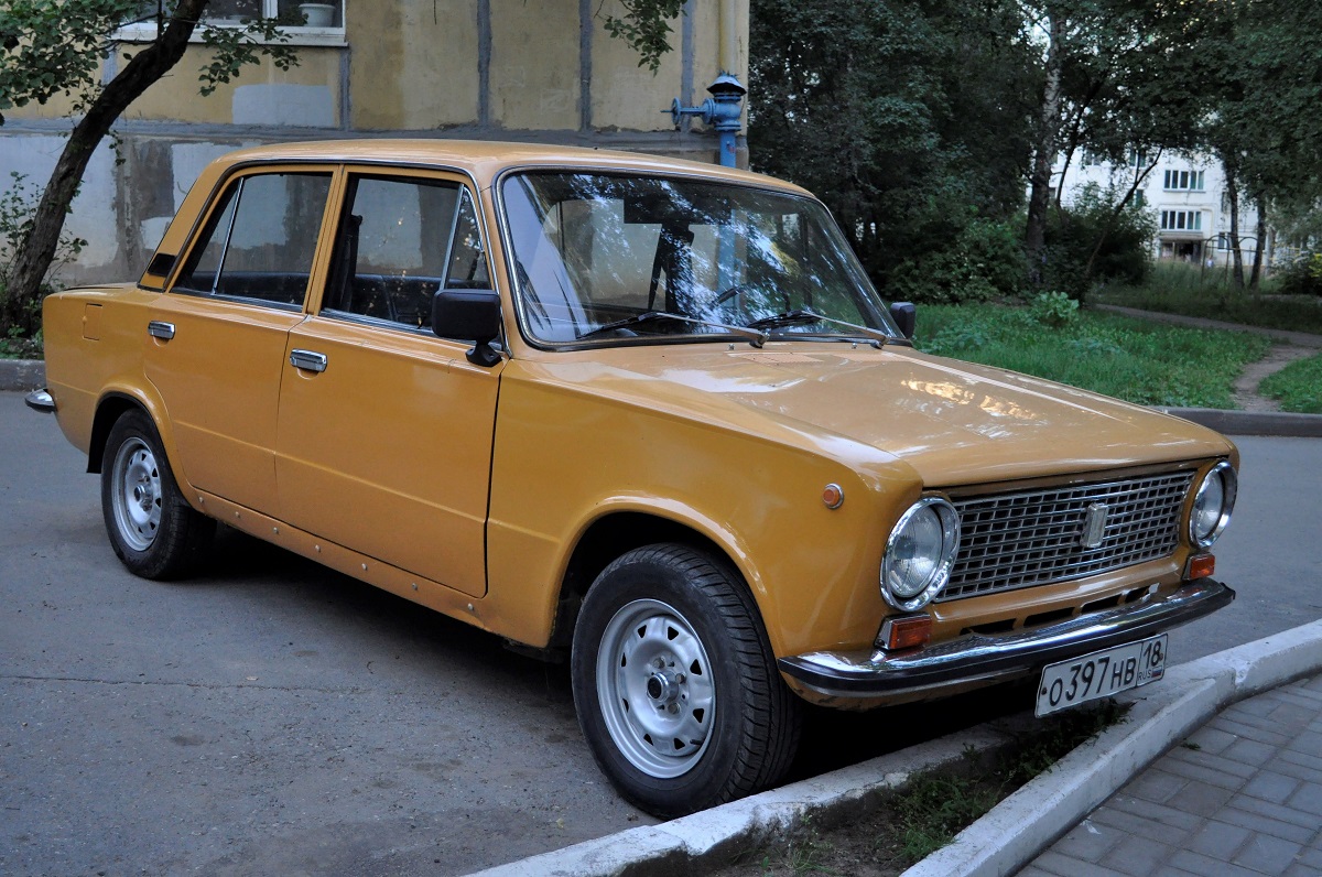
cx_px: 661
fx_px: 1430
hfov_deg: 49.6
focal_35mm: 39
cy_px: 438
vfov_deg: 34.1
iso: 1600
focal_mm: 26
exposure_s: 1/320
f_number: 4.2
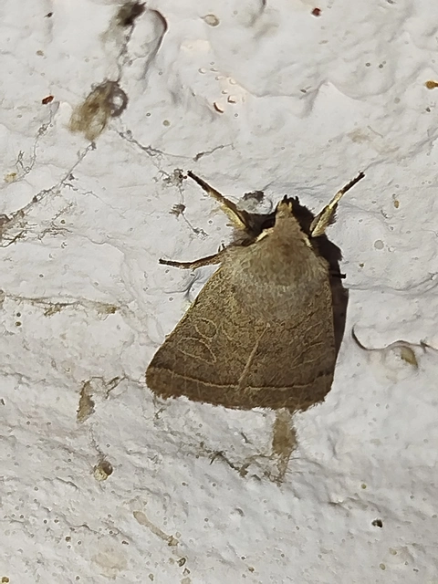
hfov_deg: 13.5
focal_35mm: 110
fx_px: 1856
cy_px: 292
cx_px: 219
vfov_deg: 17.9
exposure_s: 1/50
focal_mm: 5.31
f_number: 1.7
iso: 100
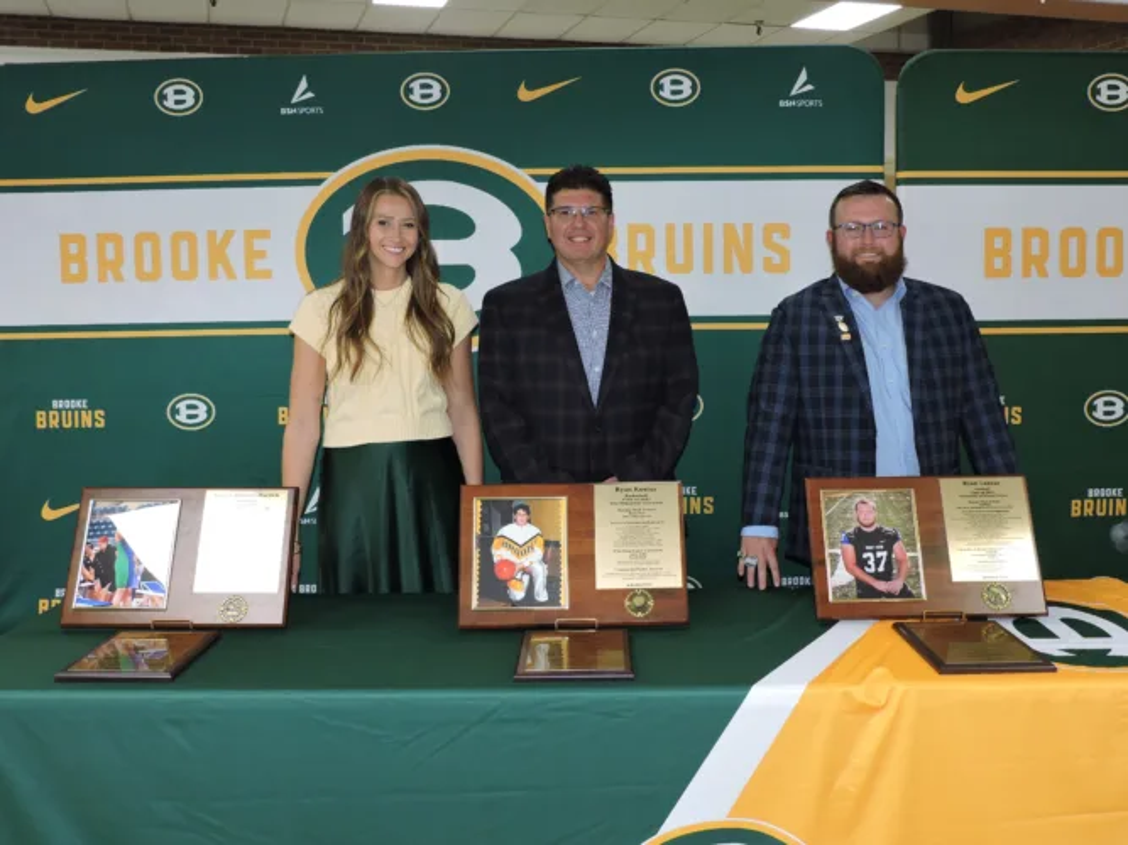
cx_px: 564
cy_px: 422
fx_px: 1140
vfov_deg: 40.7
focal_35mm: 35
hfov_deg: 52.6
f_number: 3.3
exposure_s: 1/30
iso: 200
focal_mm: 6.2
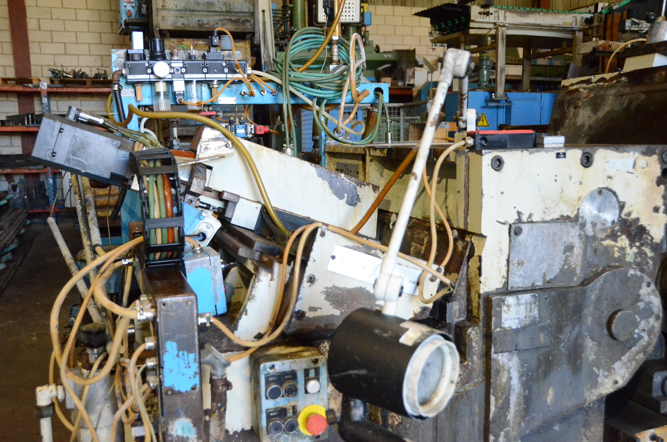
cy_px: 221
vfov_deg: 36.7
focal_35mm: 36
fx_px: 666
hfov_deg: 53.2
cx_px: 334
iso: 6400
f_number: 3.8
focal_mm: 24
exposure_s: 1/500
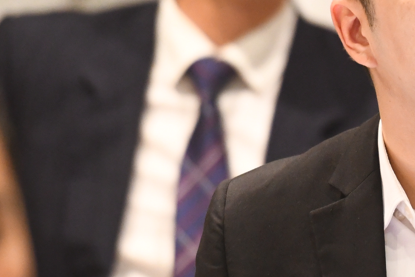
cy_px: 75
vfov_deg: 1.6
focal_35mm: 844
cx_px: 485
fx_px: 9729
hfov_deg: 2.4
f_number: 2.8
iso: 2500
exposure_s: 1/100
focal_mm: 200
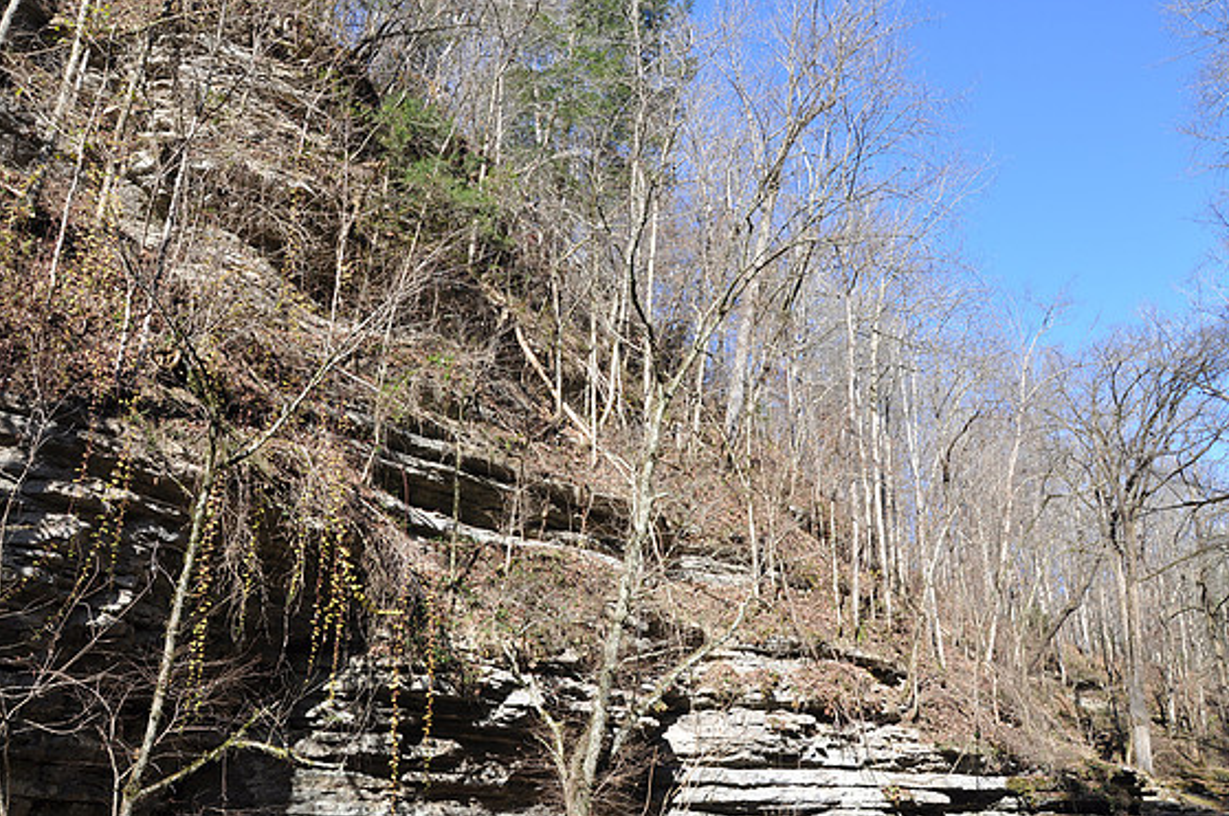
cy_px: 417
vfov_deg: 46.3
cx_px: 635
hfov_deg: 65.5
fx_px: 955
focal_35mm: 28
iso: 200
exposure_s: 1/200
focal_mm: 18
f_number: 7.1
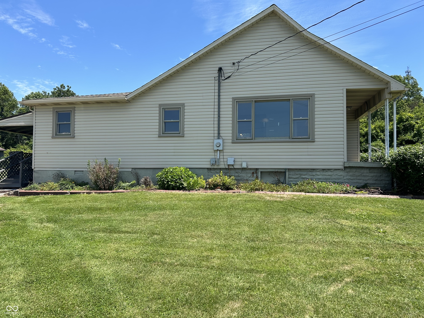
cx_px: 212
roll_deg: +0.1
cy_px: 159
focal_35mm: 26
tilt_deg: +2.3
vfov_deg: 53.1
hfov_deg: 67.3
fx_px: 318
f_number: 1.5
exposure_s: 1/2915
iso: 50
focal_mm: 5.7
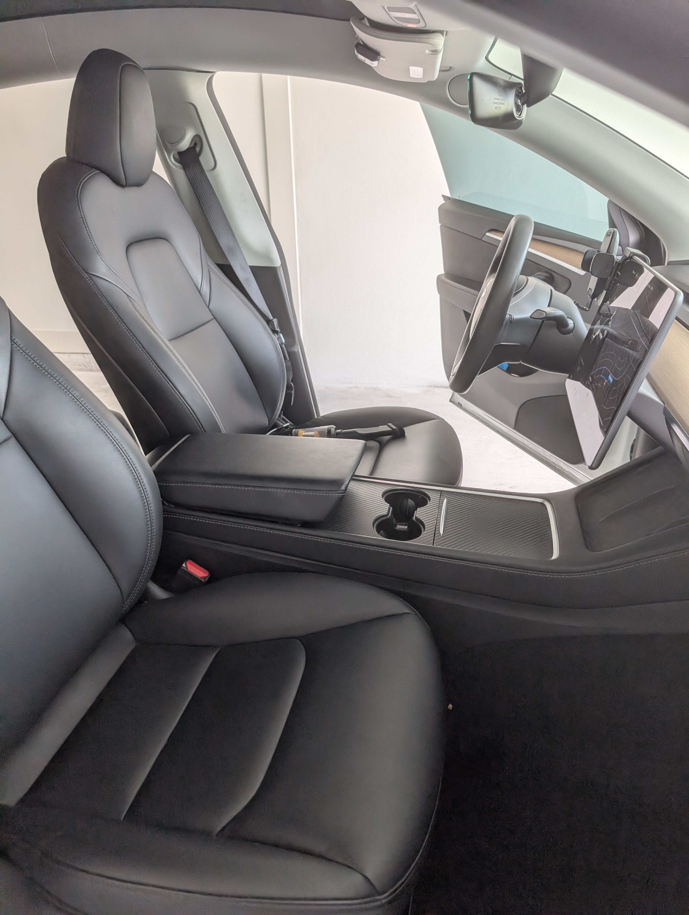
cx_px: 344
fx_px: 635
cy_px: 458
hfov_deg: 56.9
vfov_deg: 71.5
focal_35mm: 24
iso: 287
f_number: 1.68
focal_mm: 6.9
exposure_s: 1/798
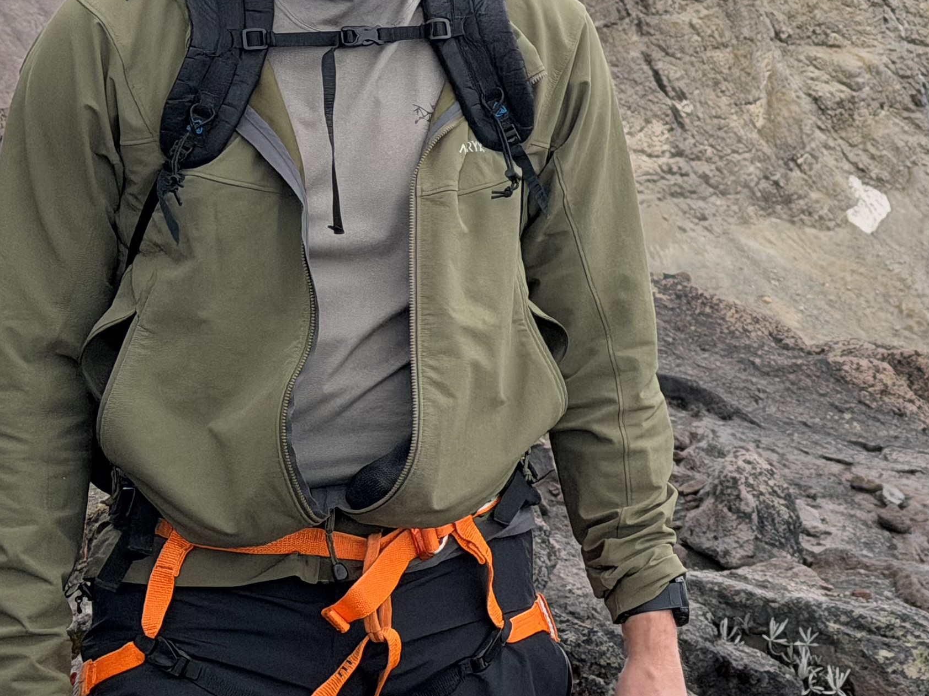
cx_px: 847
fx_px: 3086
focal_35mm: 115
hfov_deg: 16.9
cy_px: -2
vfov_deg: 12.7
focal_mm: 6.76
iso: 100
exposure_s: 1/5587
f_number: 1.78
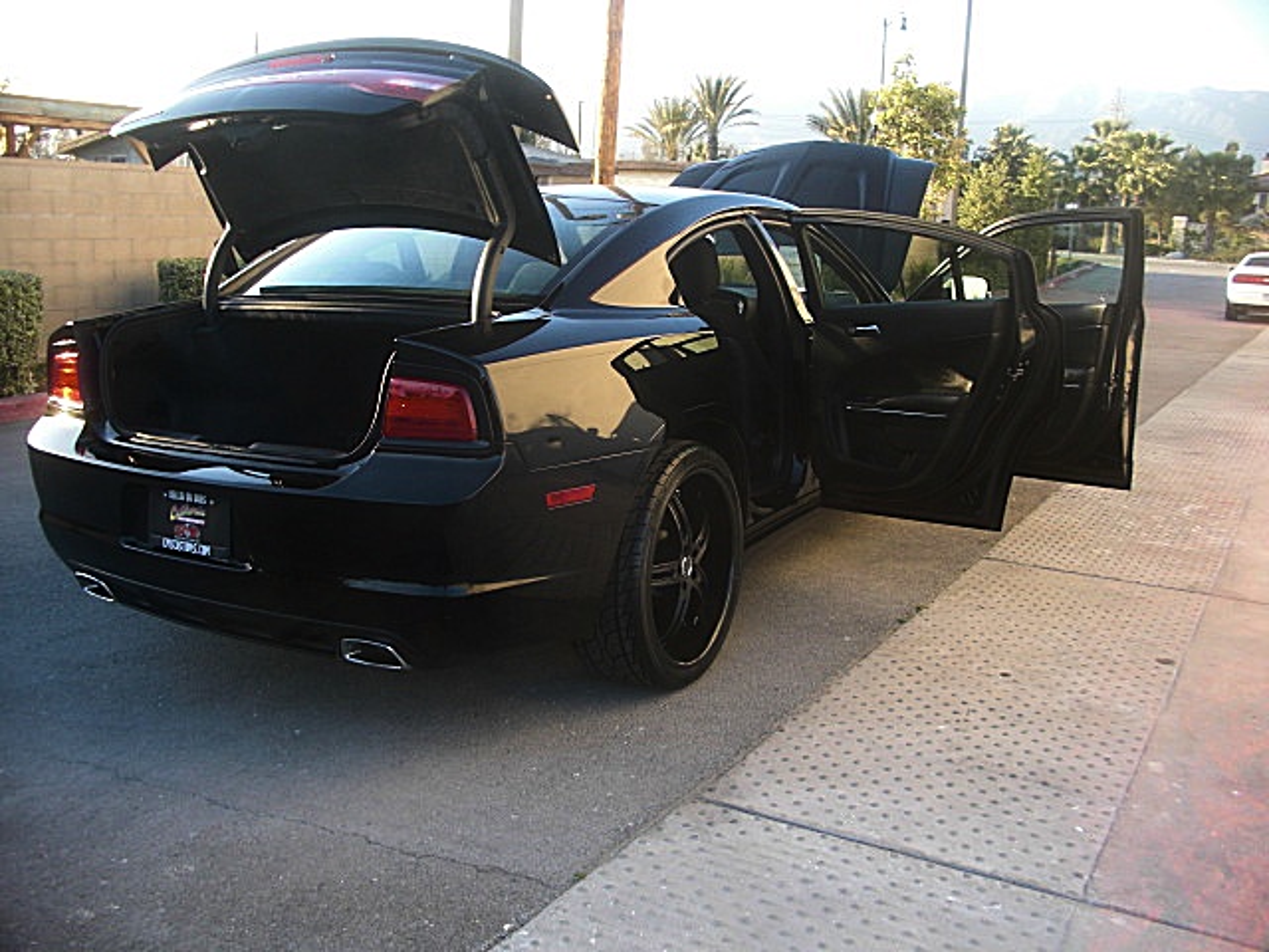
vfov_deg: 39.7
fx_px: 1320
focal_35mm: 36
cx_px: 634
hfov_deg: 51.4
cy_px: 476
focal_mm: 6.3
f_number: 2.8
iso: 50
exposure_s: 1/80
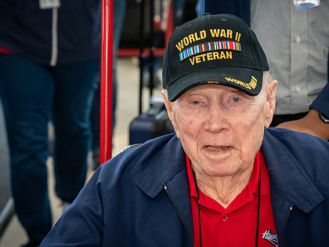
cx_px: 180
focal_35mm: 138
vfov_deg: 10.7
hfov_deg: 14.3
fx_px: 1312
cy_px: 118
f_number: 6.3
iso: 9000
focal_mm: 104
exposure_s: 1/100
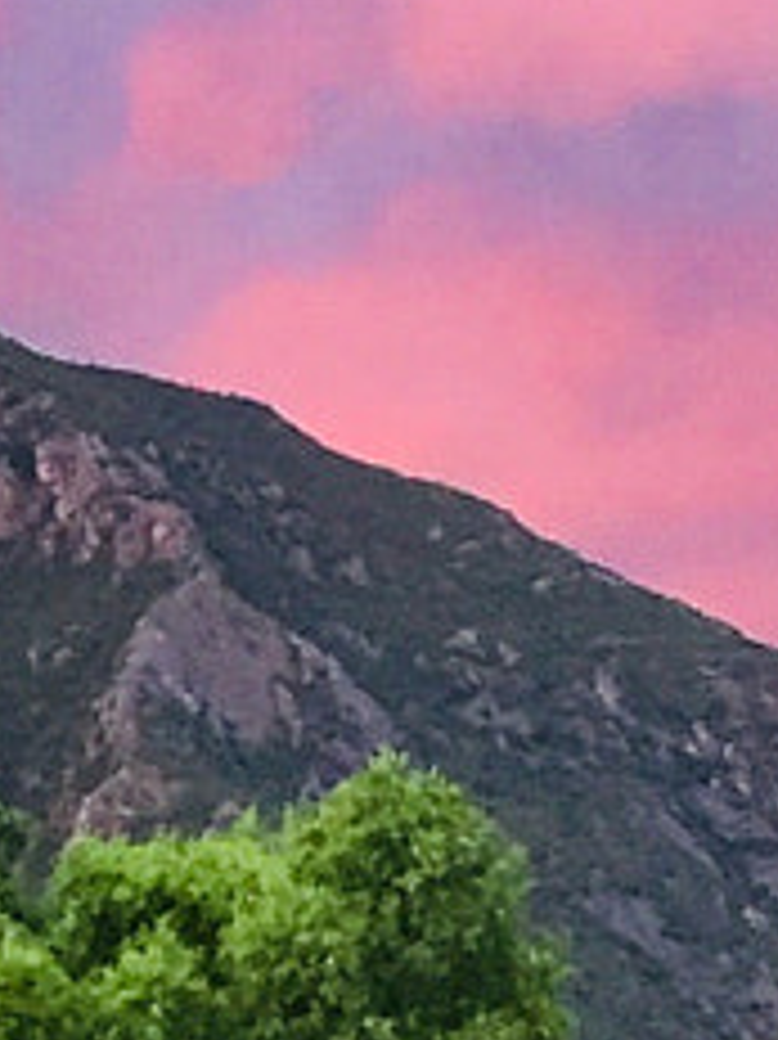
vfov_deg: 9.8
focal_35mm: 201
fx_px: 6029
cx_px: -238
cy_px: 765
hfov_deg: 7.3
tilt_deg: +14.4
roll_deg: +0.3
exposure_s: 1/30
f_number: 2.2
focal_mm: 4.15
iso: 100
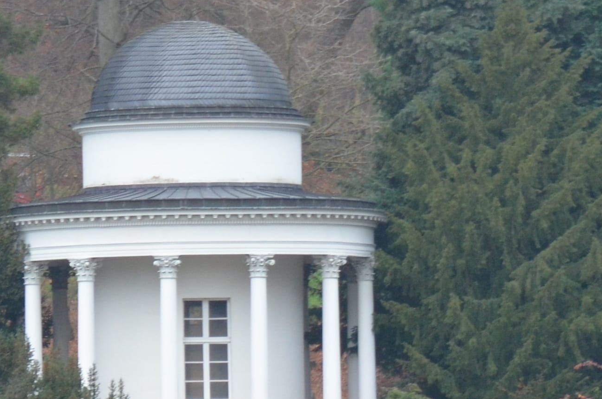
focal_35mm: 772
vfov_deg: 1.8
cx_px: 200
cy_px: 47
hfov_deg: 2.7
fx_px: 12879
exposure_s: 1/250
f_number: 5.6
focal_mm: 135
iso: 720
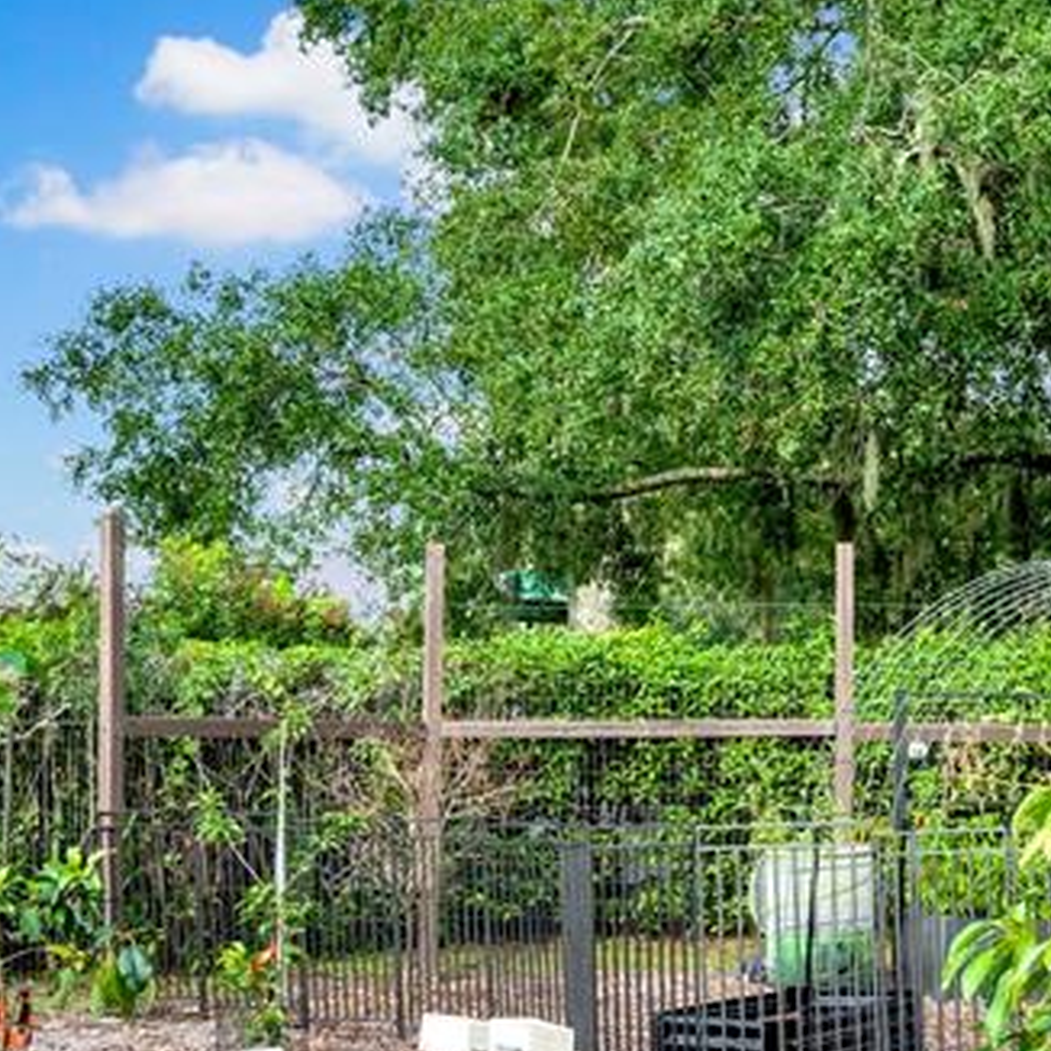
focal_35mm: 80
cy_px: 782
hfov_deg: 21.6
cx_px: 451
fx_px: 2748
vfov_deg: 21.5
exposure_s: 1/160
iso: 250
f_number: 7.1
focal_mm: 30
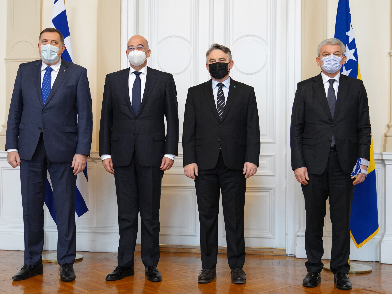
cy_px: 152
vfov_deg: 32.9
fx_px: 498
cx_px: 193
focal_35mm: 44
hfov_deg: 42.9
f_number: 3.2
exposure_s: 1/200
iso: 2500
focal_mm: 39
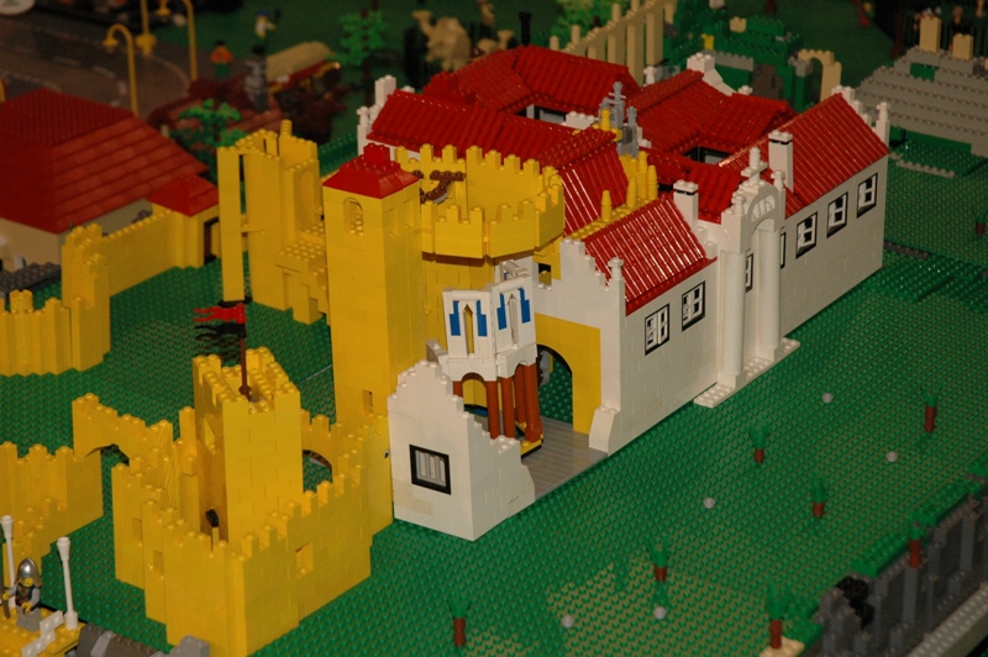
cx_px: 494
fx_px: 2550
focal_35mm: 93
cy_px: 328
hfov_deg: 21.9
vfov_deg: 14.7
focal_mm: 62
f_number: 5.6
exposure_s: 1/250
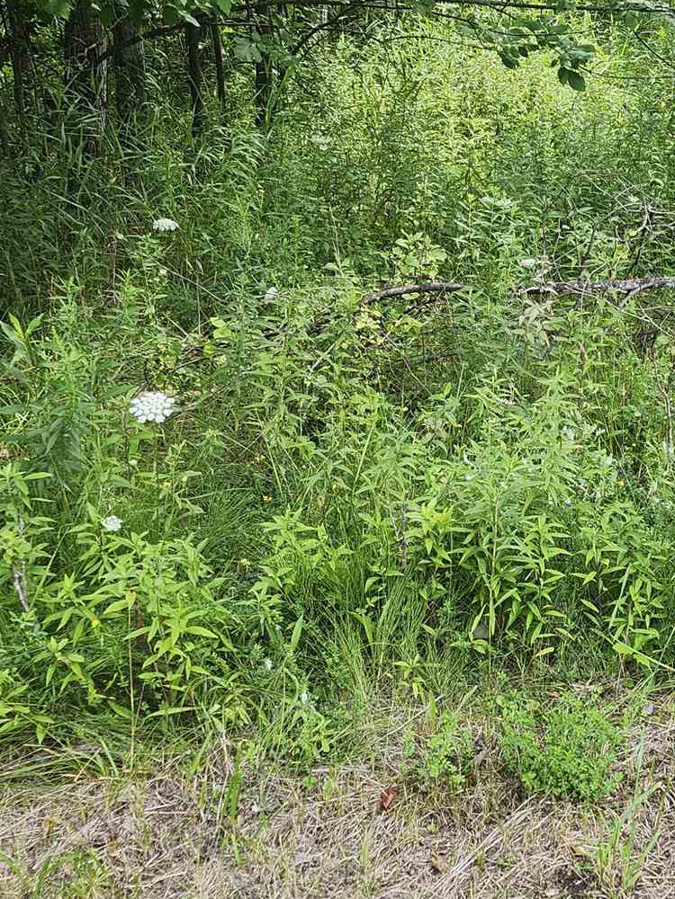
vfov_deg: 36.0
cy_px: 342
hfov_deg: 26.3
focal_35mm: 53
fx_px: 1378
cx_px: 648
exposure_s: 1/180
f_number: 1.8
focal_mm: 5.54
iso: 25
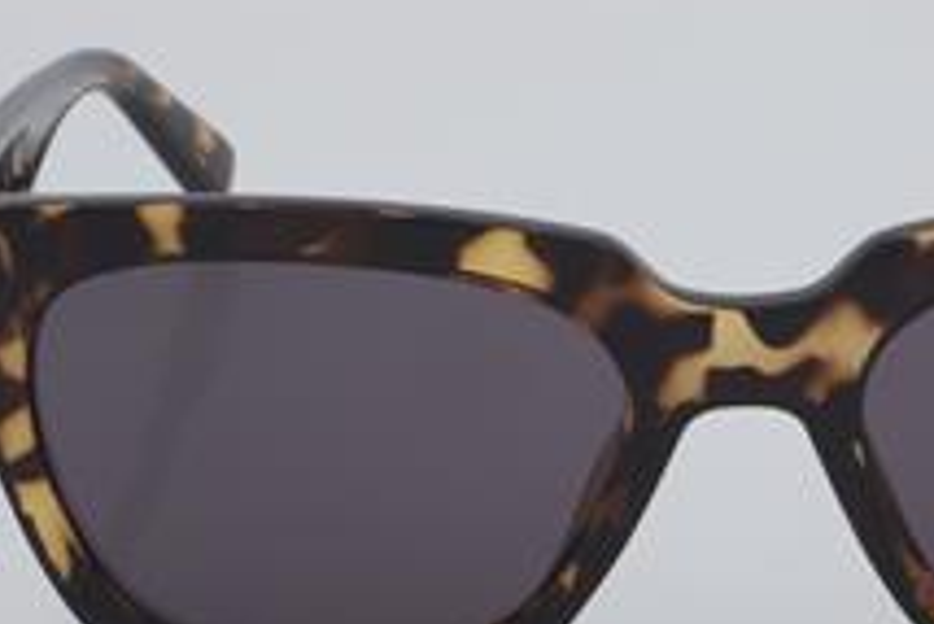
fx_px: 3996
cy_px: 384
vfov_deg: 8.9
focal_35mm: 154
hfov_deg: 13.3
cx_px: 729
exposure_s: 1/4
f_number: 32
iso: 100
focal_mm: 55
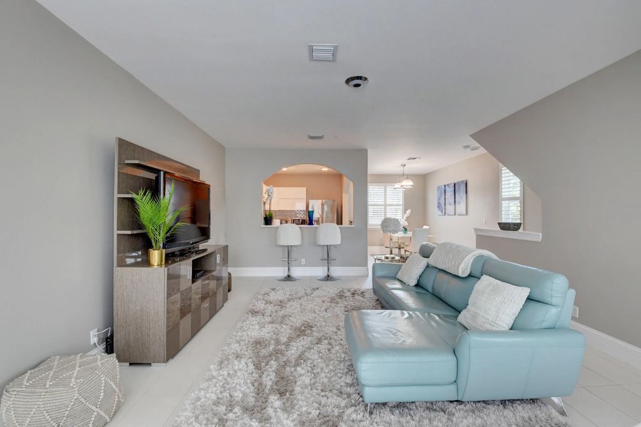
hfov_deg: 100.4
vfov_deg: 77.3
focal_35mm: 15
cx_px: 320
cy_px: 214
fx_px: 267
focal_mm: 10
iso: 640
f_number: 8
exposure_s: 1/25
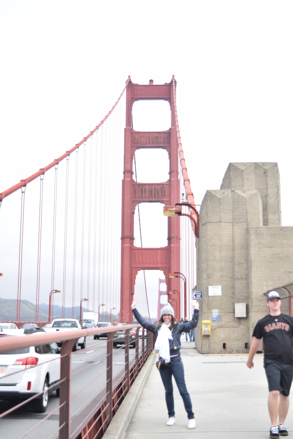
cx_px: 146
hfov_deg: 25.8
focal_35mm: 52
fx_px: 641
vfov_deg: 37.9
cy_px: 220
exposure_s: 1/250
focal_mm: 35
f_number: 4.5
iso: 100
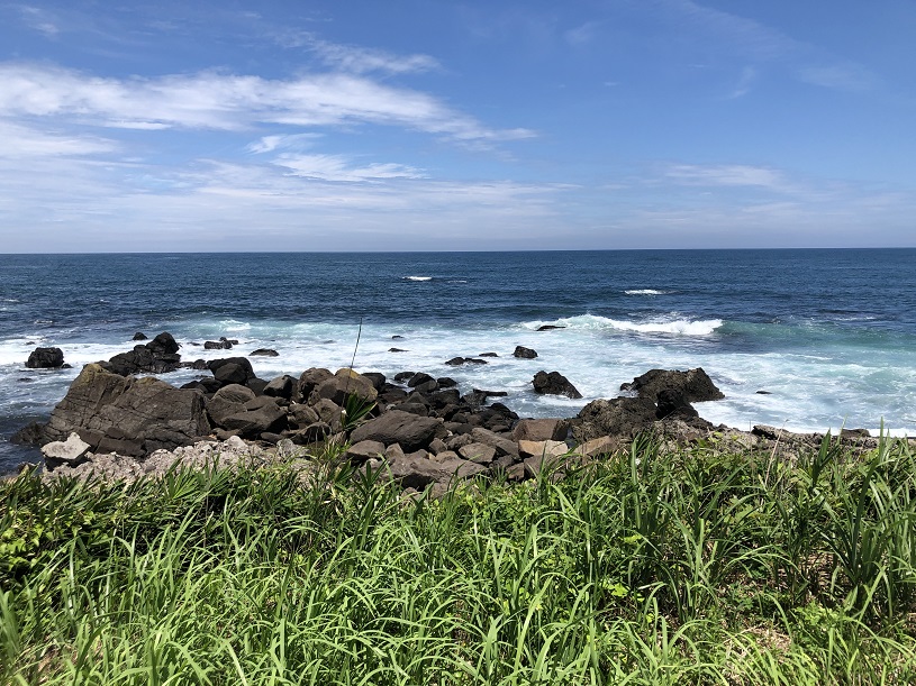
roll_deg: +0.5
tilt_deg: -7.4
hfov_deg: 63.5
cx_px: 458
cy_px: 343
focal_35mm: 28
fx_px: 741
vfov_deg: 49.7
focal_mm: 3.99
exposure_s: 1/2525
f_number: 1.8
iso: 20
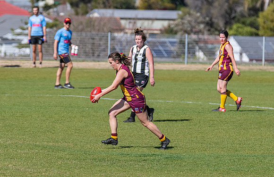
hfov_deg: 3.5
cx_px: 150
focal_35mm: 598
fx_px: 4510
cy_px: 100
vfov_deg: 2.3
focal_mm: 360
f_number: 8
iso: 800
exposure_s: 1/3200
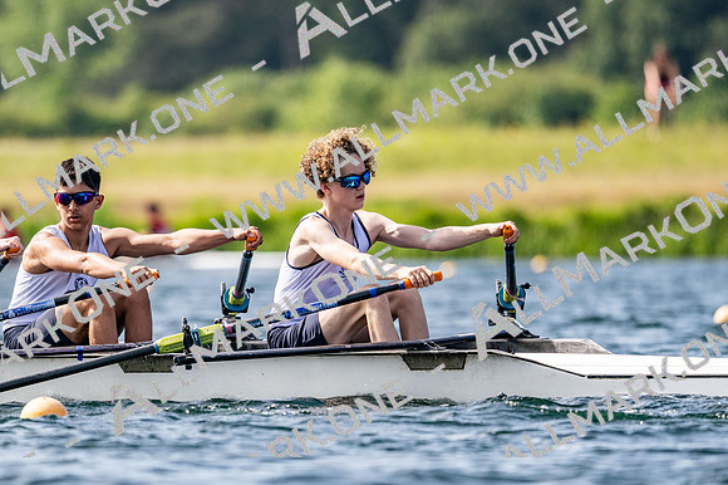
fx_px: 12126
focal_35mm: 600
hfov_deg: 3.4
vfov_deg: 2.3
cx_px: 364
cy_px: 242
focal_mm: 400
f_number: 4.5
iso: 280
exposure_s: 1/2500
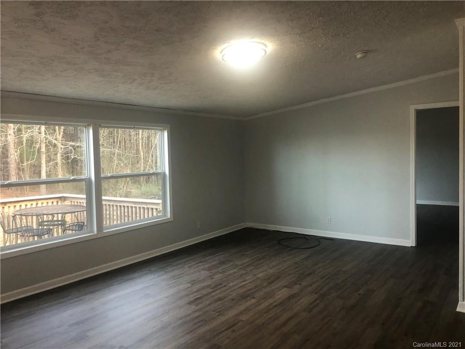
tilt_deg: -2.6
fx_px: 376
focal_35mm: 28
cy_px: 174
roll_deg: +0.7
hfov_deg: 63.4
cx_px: 232
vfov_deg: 49.7
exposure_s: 1/30
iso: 40
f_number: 1.8
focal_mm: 4
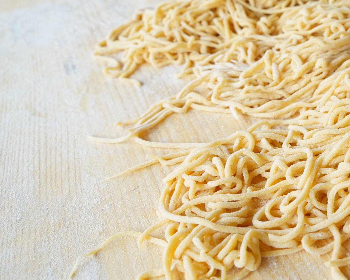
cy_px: 83
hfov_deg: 35.2
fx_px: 508
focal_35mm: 49
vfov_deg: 30.5
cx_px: 334
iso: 1000
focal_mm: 27
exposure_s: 1/50
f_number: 8
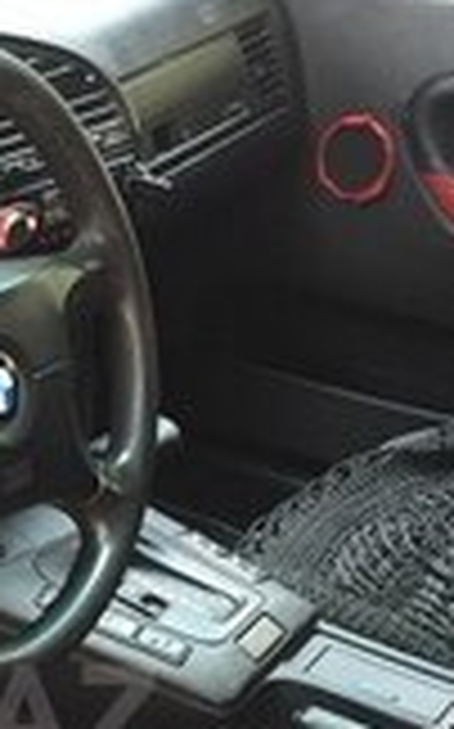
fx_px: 1864
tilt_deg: -33.9
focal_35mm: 94
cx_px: -189
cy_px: 716
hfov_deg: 13.2
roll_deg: -1.0
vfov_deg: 21.4
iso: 50
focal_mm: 4.15
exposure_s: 1/33
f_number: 2.2
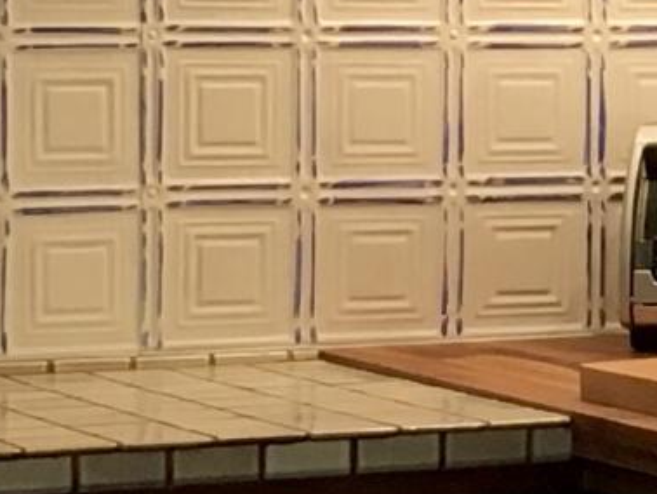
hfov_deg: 8.4
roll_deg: -0.2
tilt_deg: -1.2
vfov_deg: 6.4
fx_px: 4368
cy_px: -7
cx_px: 1027
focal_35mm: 230
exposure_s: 1/30
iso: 80
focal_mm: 4.15
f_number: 2.2
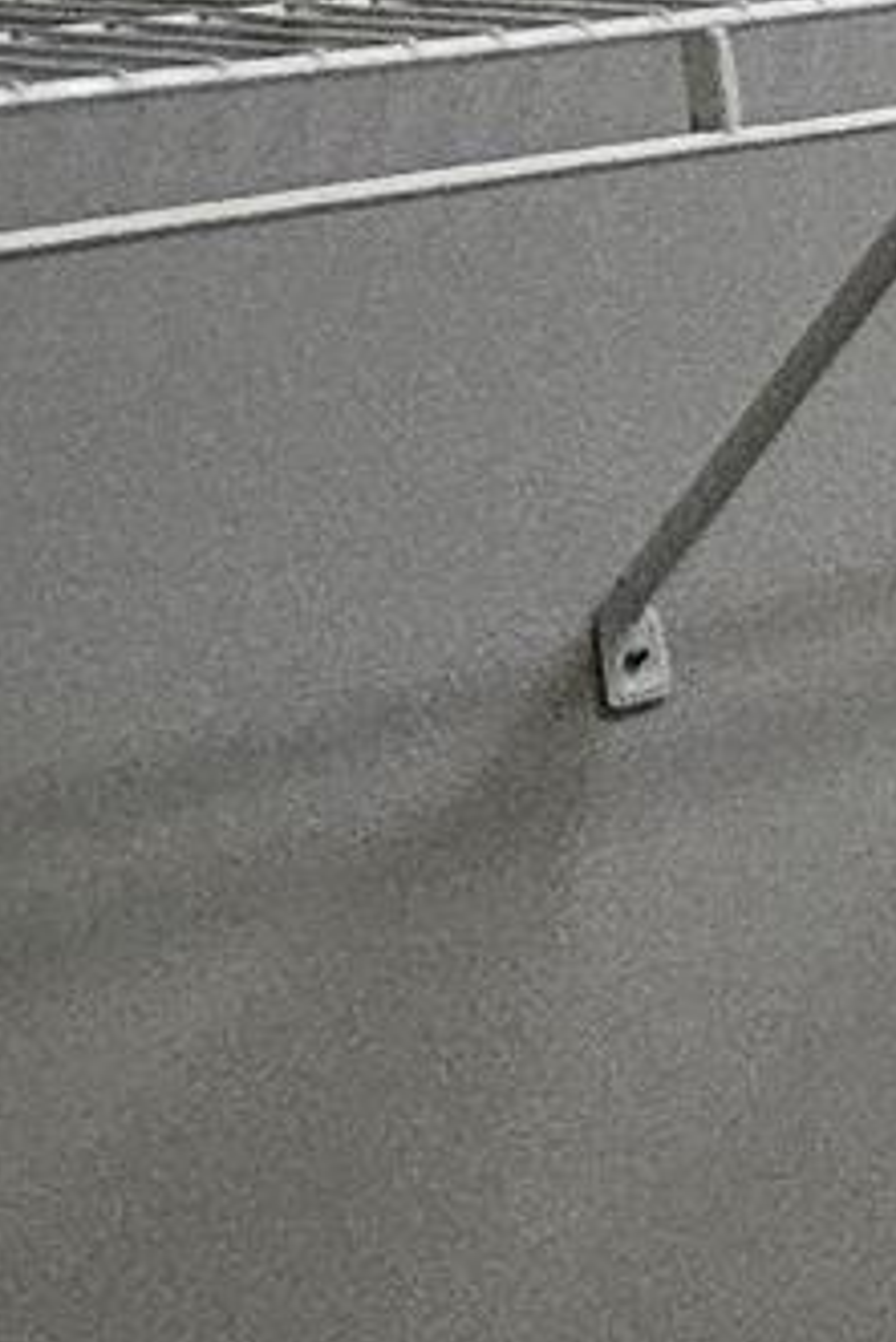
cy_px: 178
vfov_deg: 21.3
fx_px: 3505
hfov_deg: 8.7
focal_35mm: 94
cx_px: 3369
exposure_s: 1/60
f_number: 2.2
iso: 250
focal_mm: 1.74
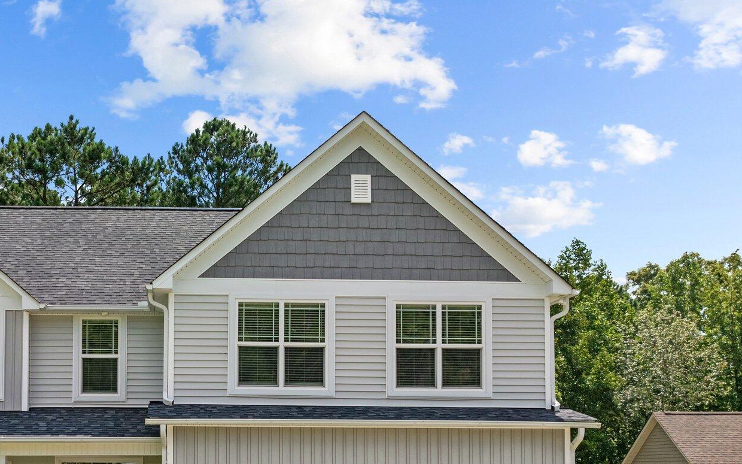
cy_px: 437
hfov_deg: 45.5
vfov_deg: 29.0
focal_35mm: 42
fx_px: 849
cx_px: 180
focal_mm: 12.29
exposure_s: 1/4000
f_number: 2.8
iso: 170
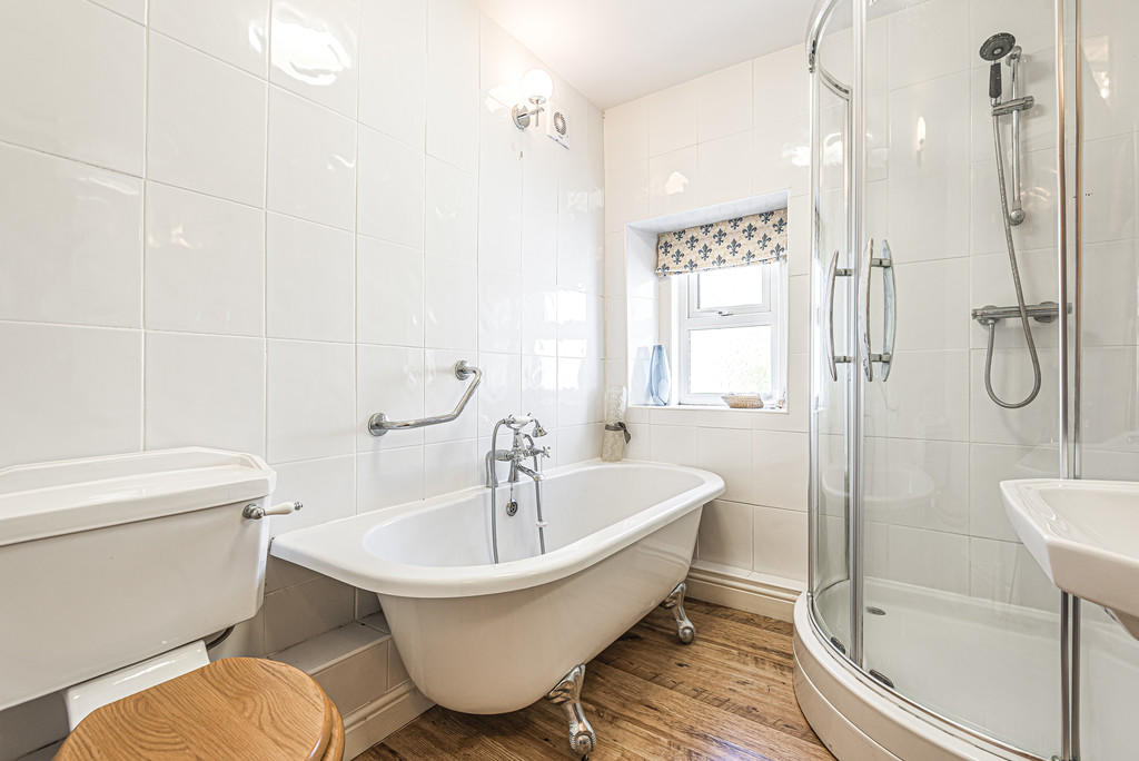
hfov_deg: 96.7
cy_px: 380
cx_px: 570
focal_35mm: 16
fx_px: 506
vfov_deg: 73.8
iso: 250
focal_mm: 16
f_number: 8
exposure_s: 1/15
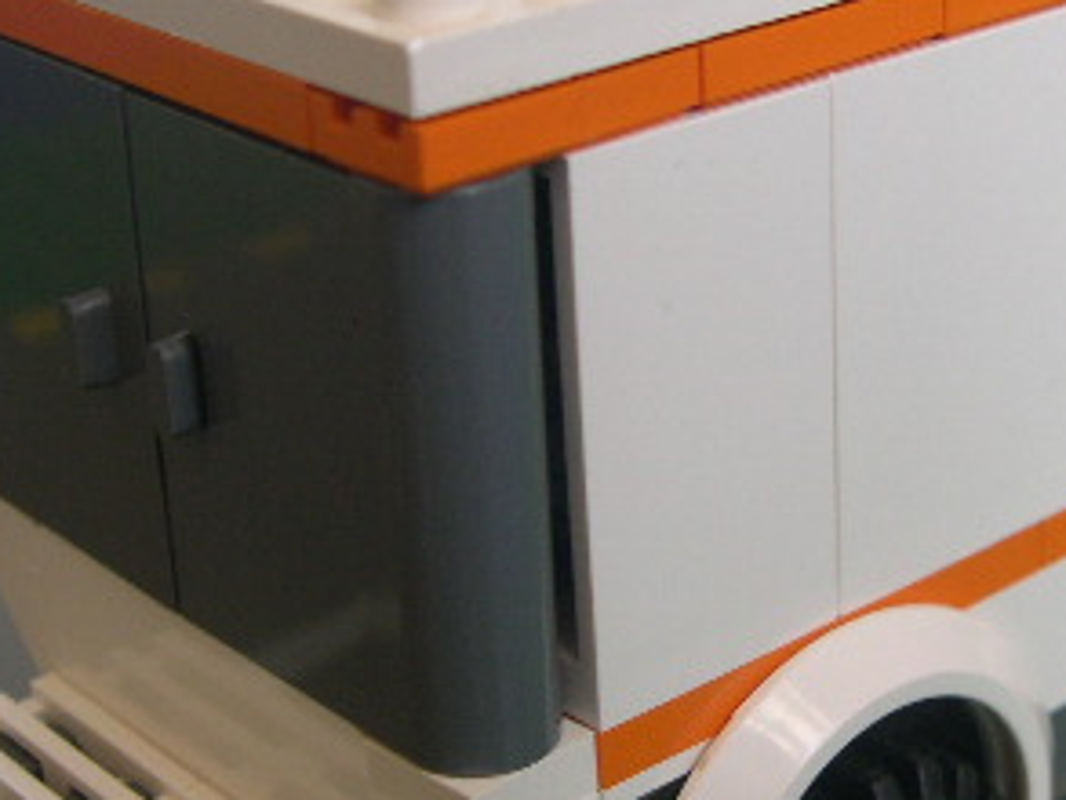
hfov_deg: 23.3
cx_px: 830
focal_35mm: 83
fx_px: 2557
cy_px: 280
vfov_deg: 17.8
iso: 100
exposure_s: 1/34.1
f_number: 2.8
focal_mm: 8
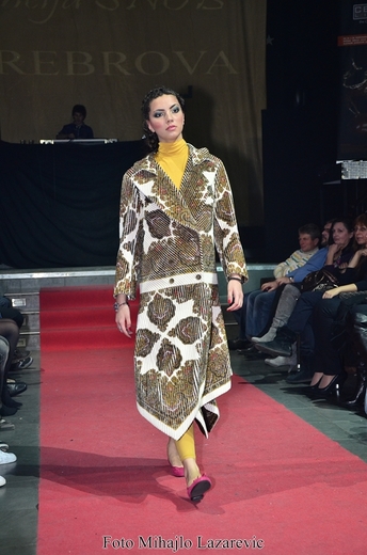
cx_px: 184
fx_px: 1038
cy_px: 278
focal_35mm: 68
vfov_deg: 29.9
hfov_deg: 20.1
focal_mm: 45
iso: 800
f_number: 5.6
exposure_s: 1/125
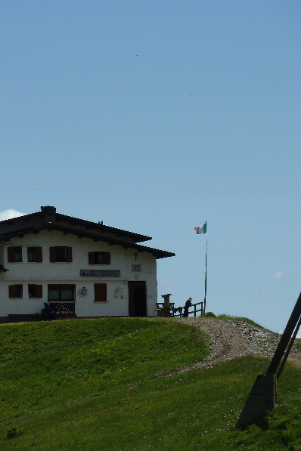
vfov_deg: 10.8
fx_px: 2395
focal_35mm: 191
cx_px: 16
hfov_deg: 7.2
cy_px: 226
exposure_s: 1/640
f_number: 5.6
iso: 80
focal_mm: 22.5
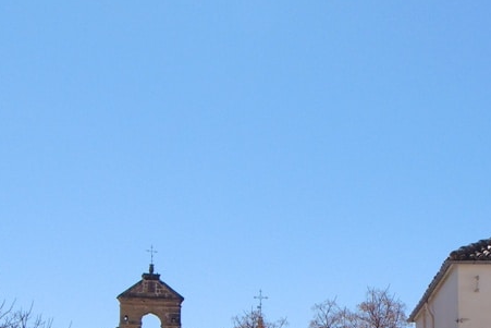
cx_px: 323
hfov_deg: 22.1
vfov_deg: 14.4
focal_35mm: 92
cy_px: 397
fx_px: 1255
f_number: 8.5
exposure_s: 1/320
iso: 80
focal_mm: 6.9
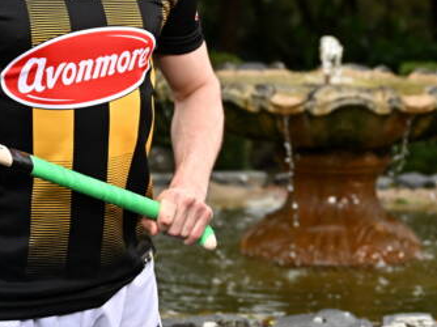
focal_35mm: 121
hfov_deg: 16.2
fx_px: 1526
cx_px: 352
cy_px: 44
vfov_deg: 12.2
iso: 200
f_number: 2.8
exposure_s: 1/800
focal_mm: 41
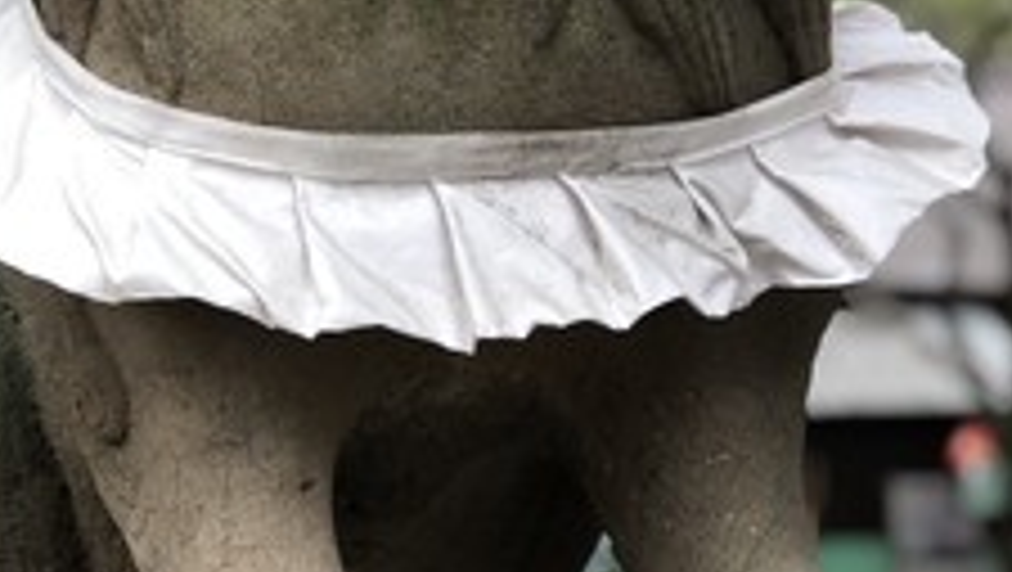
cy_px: 72
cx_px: 432
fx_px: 3330
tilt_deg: +4.4
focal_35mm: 124
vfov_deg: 9.8
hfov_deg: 17.3
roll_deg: +0.7
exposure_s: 1/30
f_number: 2.8
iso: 32
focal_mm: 6.6
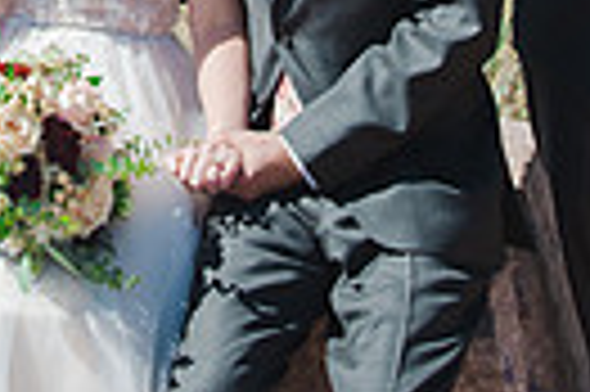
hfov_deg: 17.9
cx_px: -36
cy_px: -451
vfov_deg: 10.9
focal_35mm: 111
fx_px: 1817
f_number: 5
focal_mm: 25
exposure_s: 1/800
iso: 200
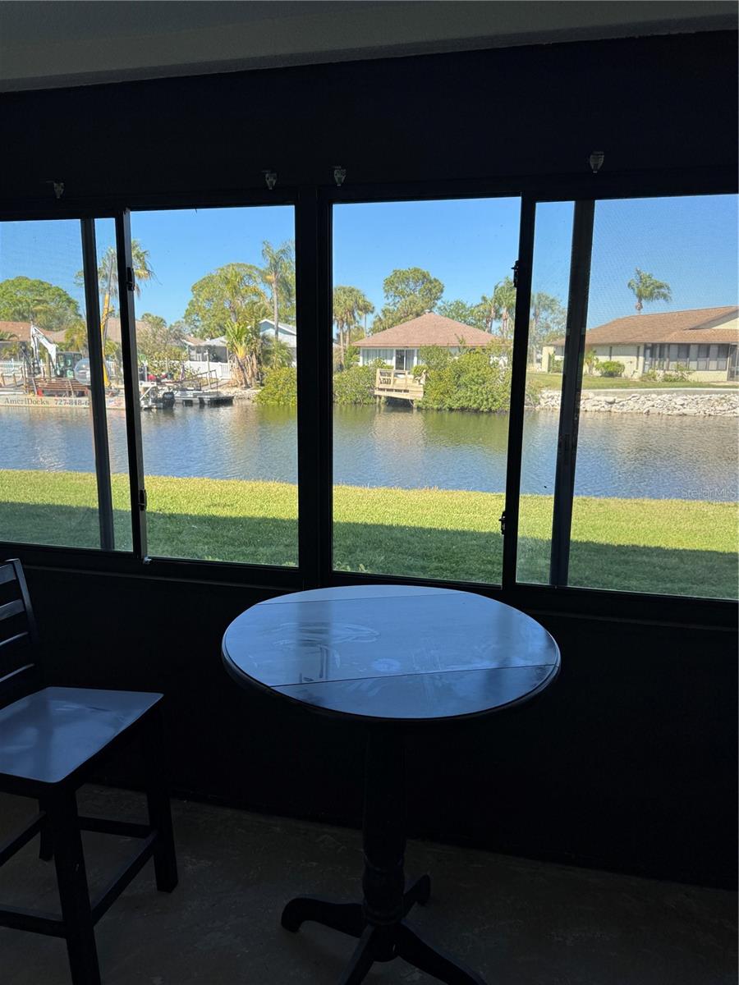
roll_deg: -1.2
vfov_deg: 71.6
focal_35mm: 24
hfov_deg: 56.8
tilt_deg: -11.2
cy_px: 492
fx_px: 683
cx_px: 370
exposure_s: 1/1395
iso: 80
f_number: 1.78
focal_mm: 6.76
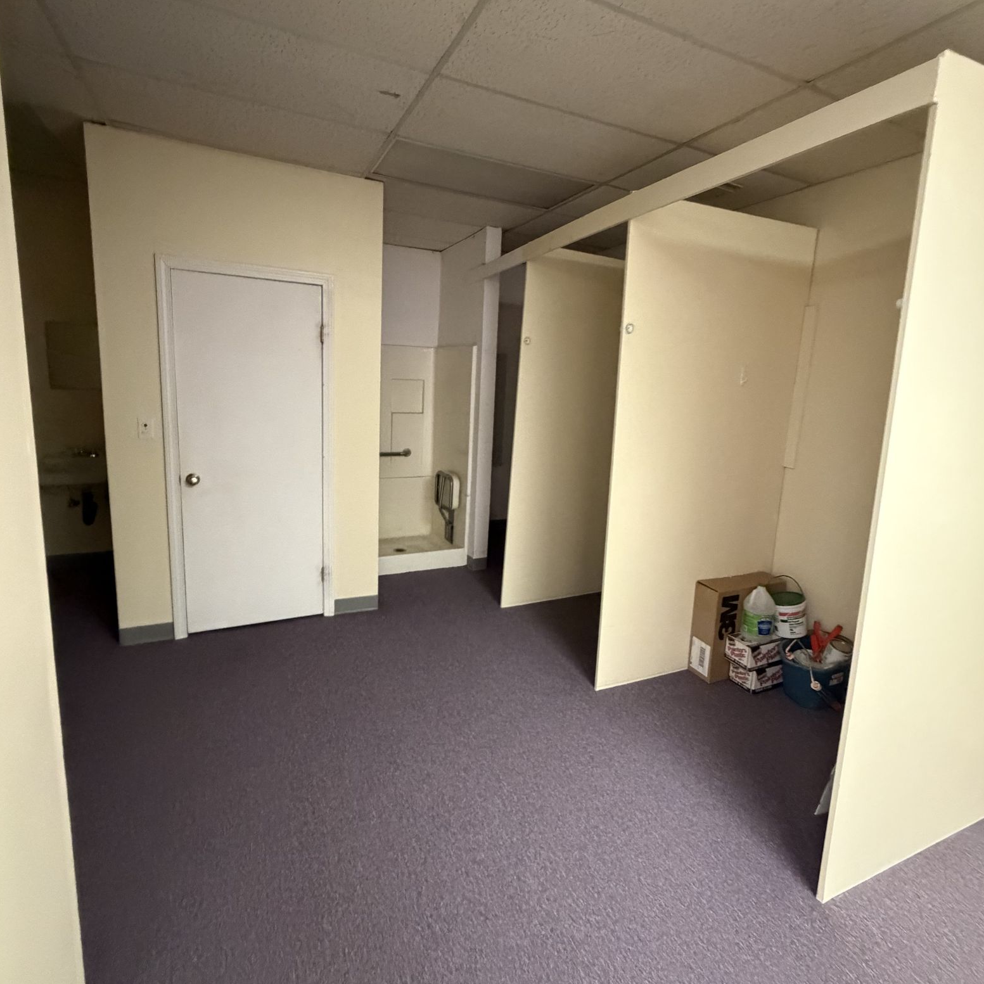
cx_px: 491
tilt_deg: -8.4
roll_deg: -2.9
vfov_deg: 83.9
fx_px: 547
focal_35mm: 17
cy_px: 470
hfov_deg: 84.0
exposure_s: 1/60
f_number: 2.2
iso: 1000
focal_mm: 2.22
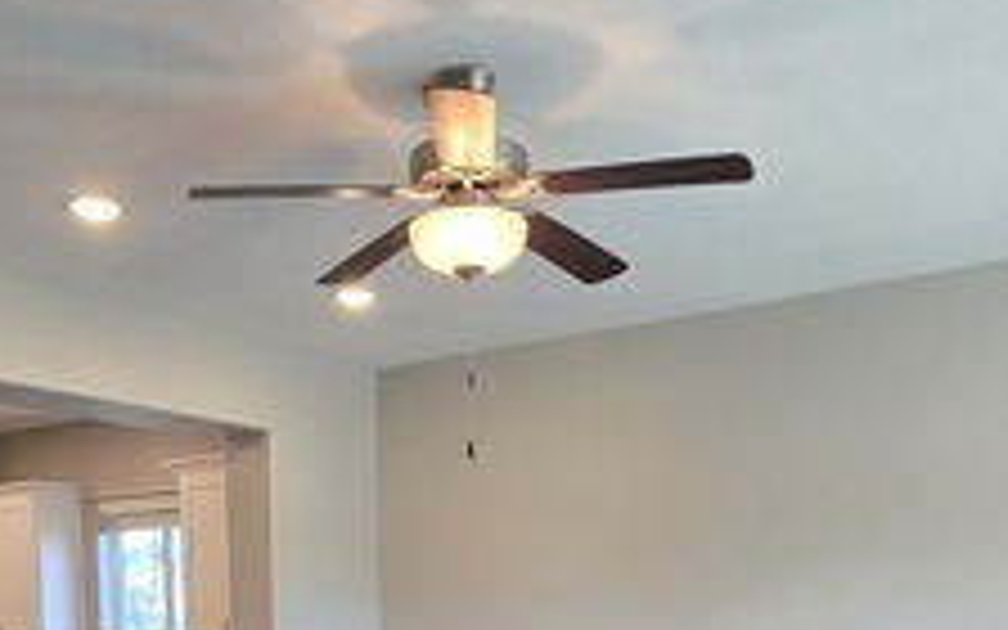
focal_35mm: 41
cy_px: 785
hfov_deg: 48.1
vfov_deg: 27.0
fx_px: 1126
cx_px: 432
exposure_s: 1/60
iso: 80
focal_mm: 2.2
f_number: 2.2
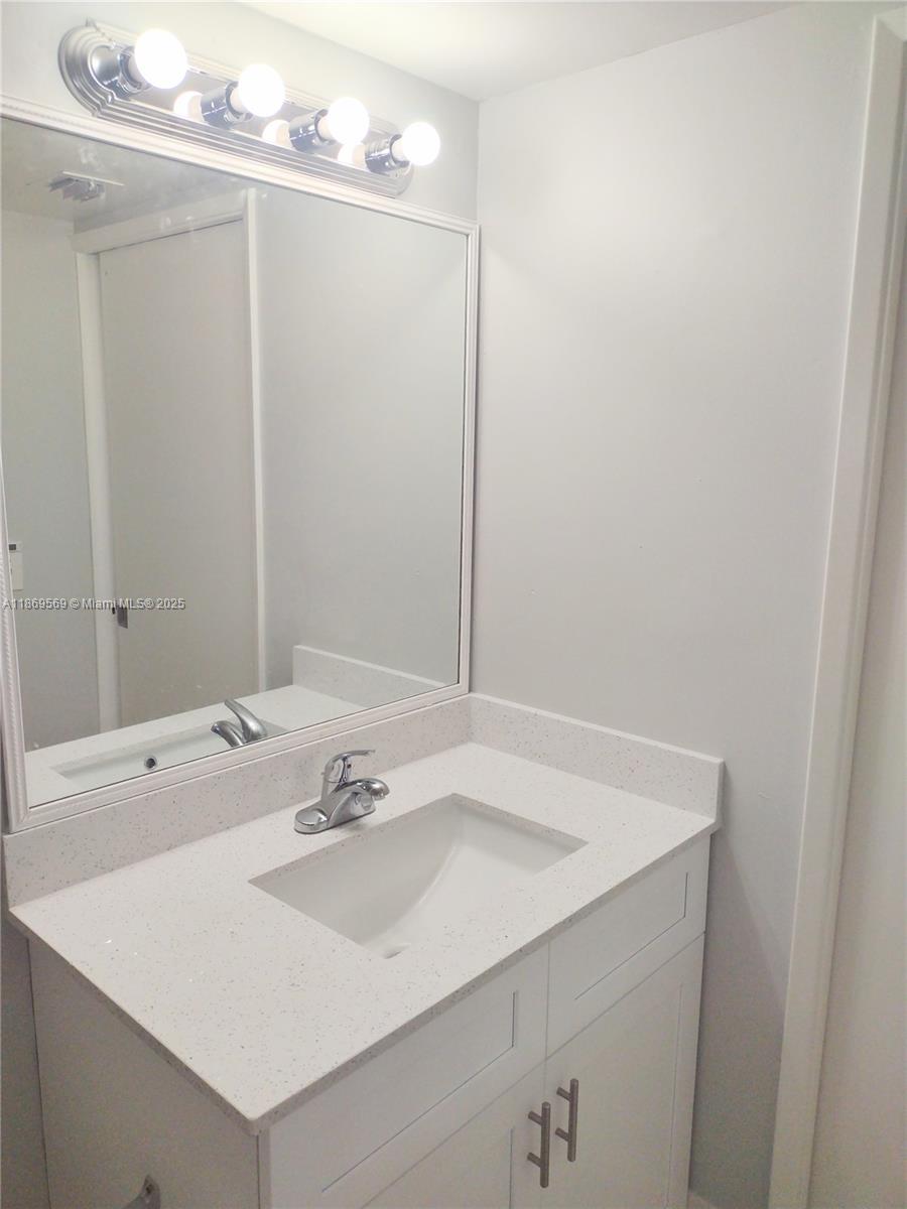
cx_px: 454
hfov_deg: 51.4
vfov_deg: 65.3
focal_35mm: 27
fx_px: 943
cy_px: 604
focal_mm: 4.71
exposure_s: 1/371
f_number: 1.7
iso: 100
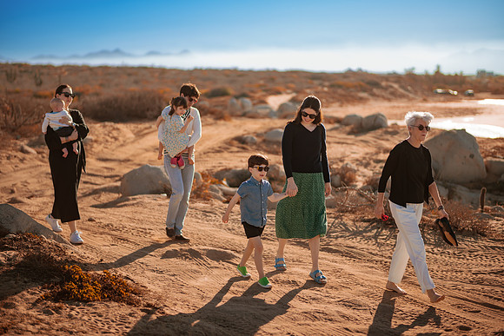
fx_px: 812
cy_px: 168
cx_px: 252
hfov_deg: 34.5
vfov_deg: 23.4
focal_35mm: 58
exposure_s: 1/8000
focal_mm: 58
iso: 50
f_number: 1.4
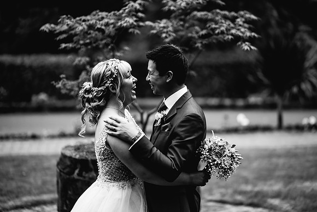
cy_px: 106
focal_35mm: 85
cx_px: 158
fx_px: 749
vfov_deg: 16.1
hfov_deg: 23.9
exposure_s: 1/250
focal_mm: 85
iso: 500
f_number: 1.4
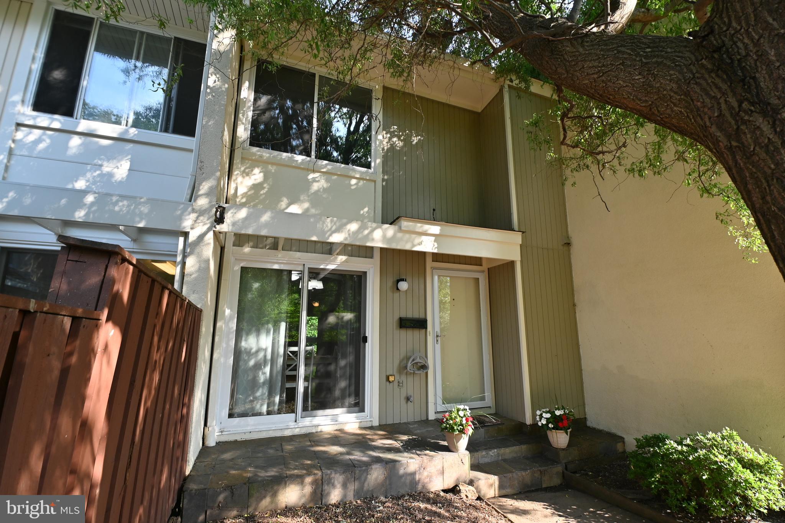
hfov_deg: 100.4
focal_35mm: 15
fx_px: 327
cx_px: 392
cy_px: 262
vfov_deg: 77.3
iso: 110
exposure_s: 1/80
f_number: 7.1
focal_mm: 10
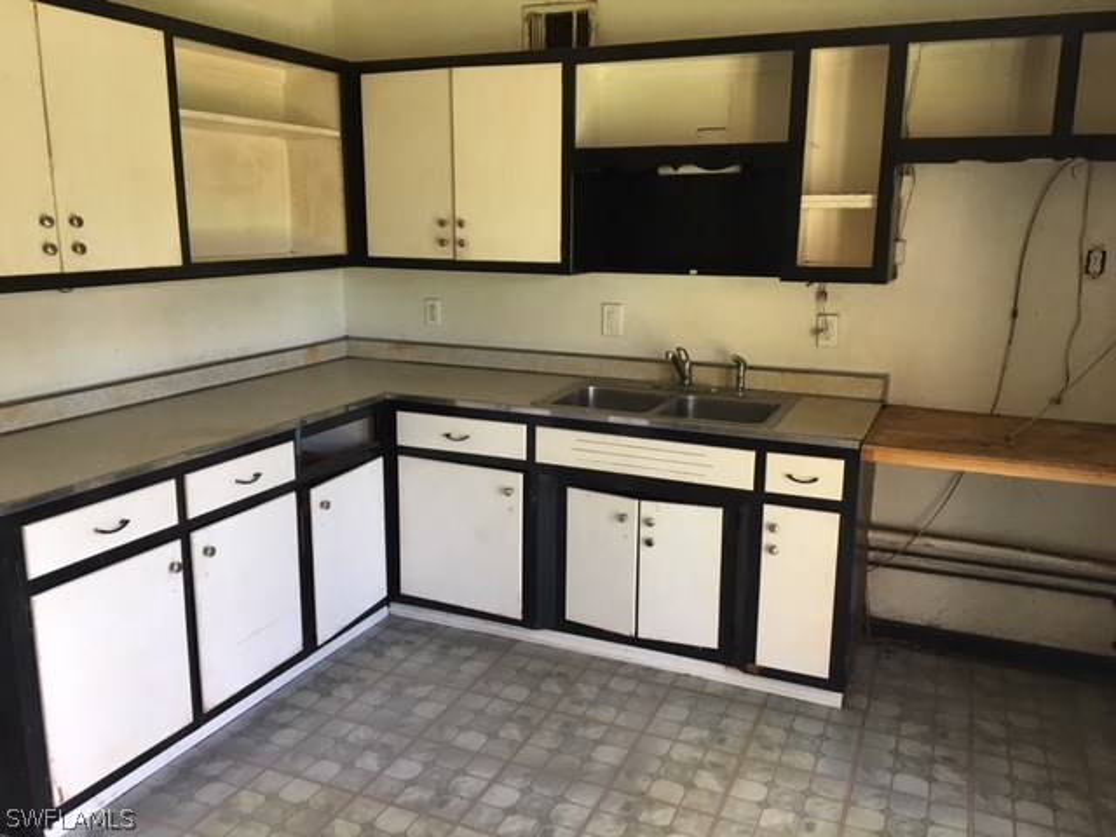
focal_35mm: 29
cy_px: 418
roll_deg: +0.4
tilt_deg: -12.3
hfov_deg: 61.7
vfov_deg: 48.2
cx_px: 558
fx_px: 935
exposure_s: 1/30
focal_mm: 4.15
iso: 50
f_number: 2.2
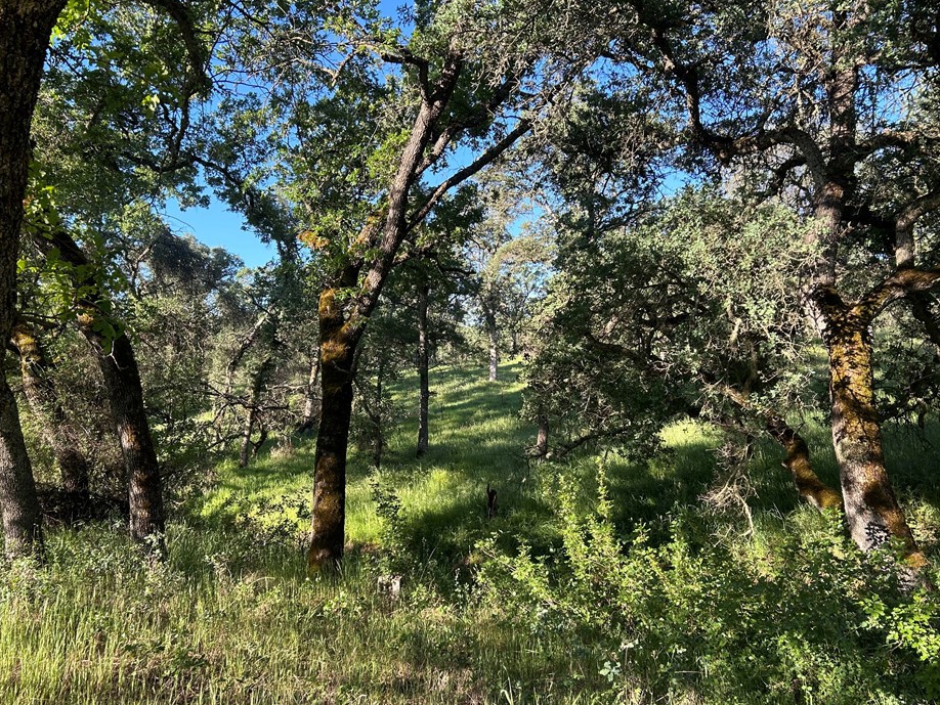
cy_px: 351
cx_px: 466
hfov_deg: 61.6
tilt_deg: +3.9
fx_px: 788
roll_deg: +0.7
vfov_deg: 48.2
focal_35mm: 29
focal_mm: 5.7
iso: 50
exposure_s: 1/558
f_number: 1.5
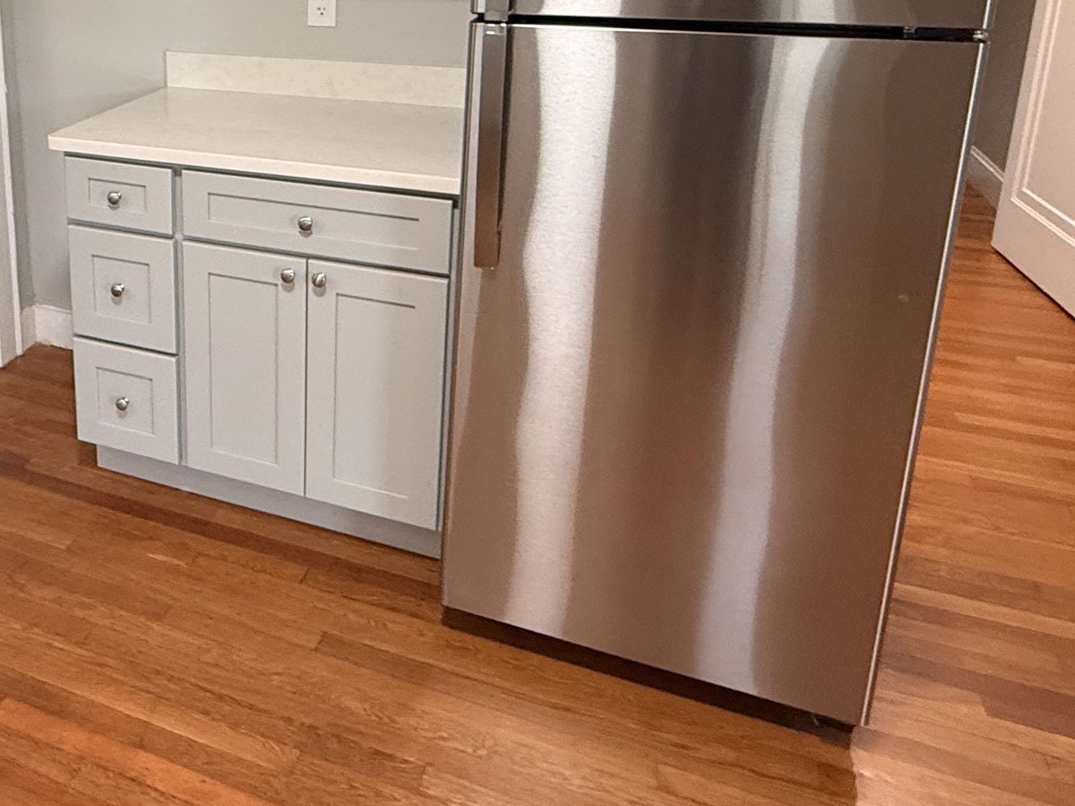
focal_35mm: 32
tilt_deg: -13.8
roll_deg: +2.1
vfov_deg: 41.8
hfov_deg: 52.6
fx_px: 994
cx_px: 194
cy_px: 134
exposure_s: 1/60
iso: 320
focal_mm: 2.22
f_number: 2.2
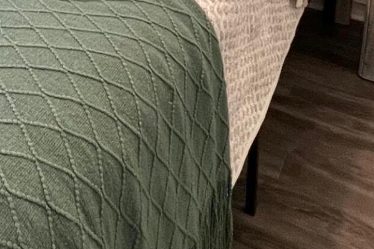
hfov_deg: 29.0
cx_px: -1
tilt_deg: -8.4
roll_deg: -0.8
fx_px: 675
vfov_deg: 16.2
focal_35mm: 65
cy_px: -247
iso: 160
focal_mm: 1.57
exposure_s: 1/60
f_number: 1.8
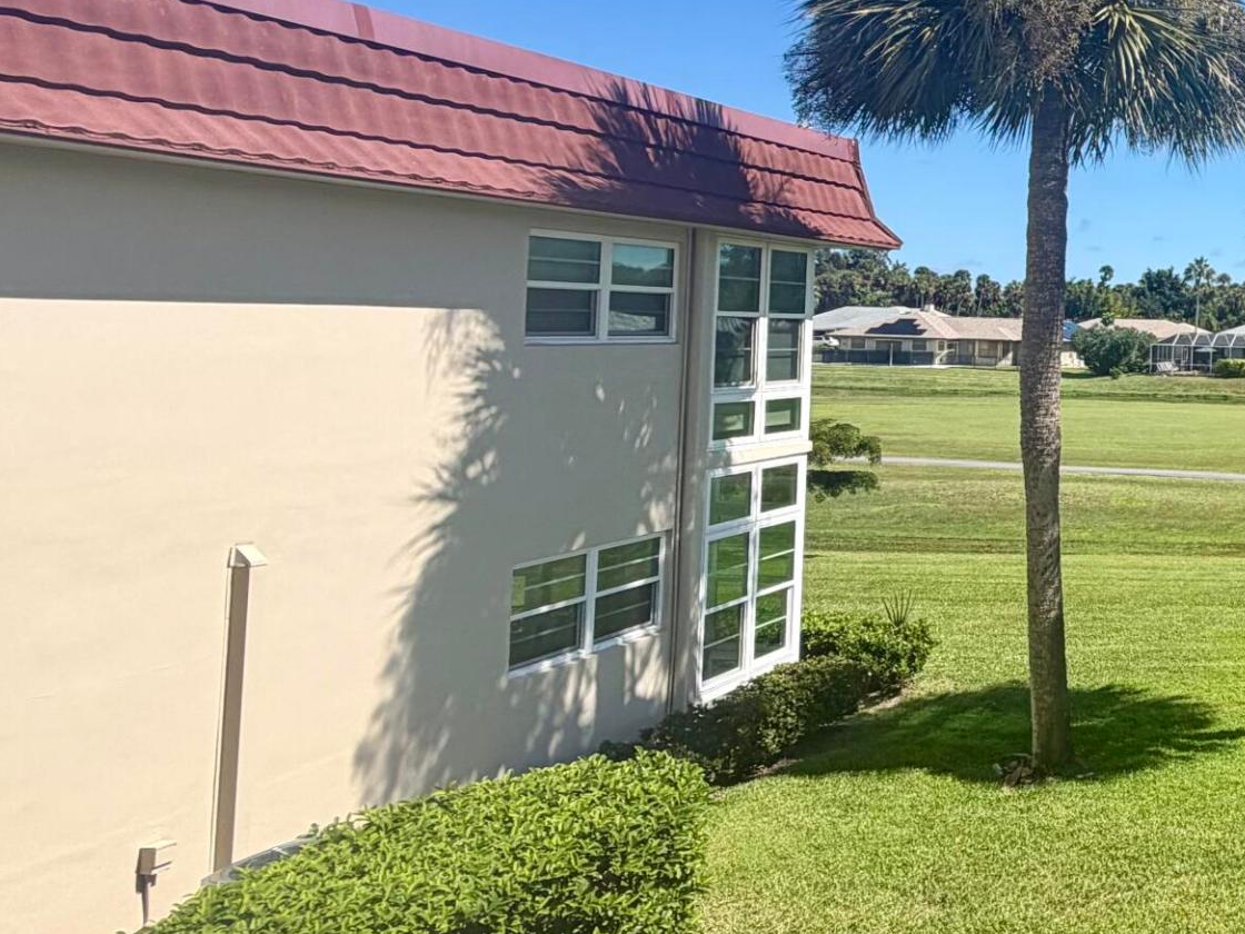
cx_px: 1582
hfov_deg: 36.1
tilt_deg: +0.6
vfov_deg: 39.2
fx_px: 1295
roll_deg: -1.7
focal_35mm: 36
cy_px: 315
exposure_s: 1/809
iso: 20
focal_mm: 2.22
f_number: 2.2
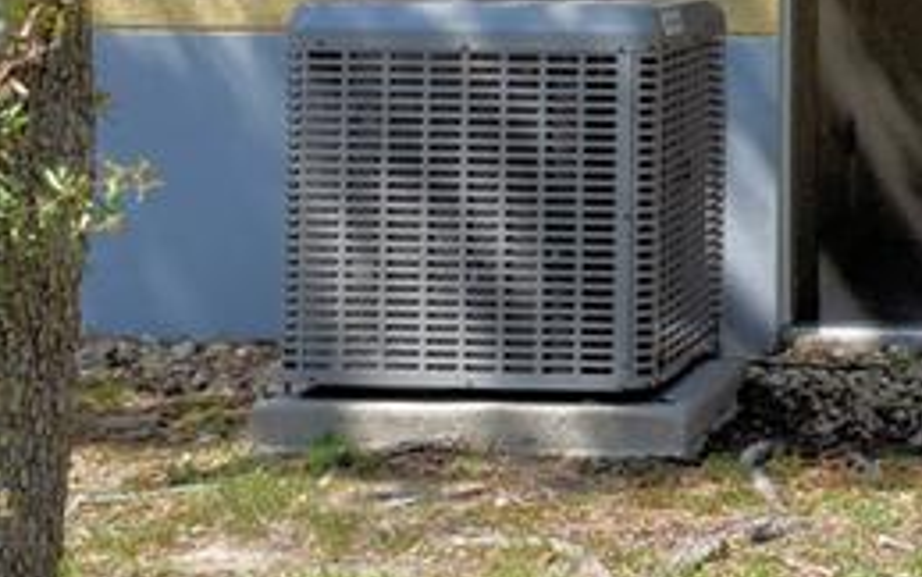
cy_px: -278
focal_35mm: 170
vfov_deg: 7.6
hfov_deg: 11.9
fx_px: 4273
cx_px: 1278
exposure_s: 1/500
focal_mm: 24
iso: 280
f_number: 8
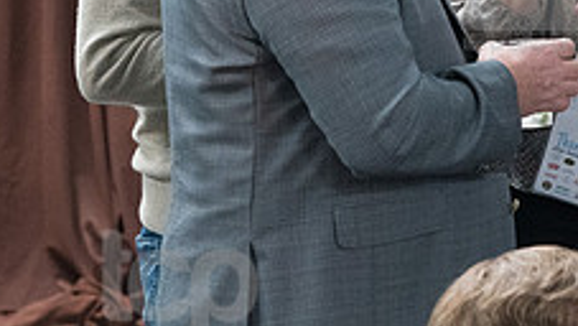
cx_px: 571
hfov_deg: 8.0
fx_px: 4095
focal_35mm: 267
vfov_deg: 4.5
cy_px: -95
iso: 4000
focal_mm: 85
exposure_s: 1/250
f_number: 5.6
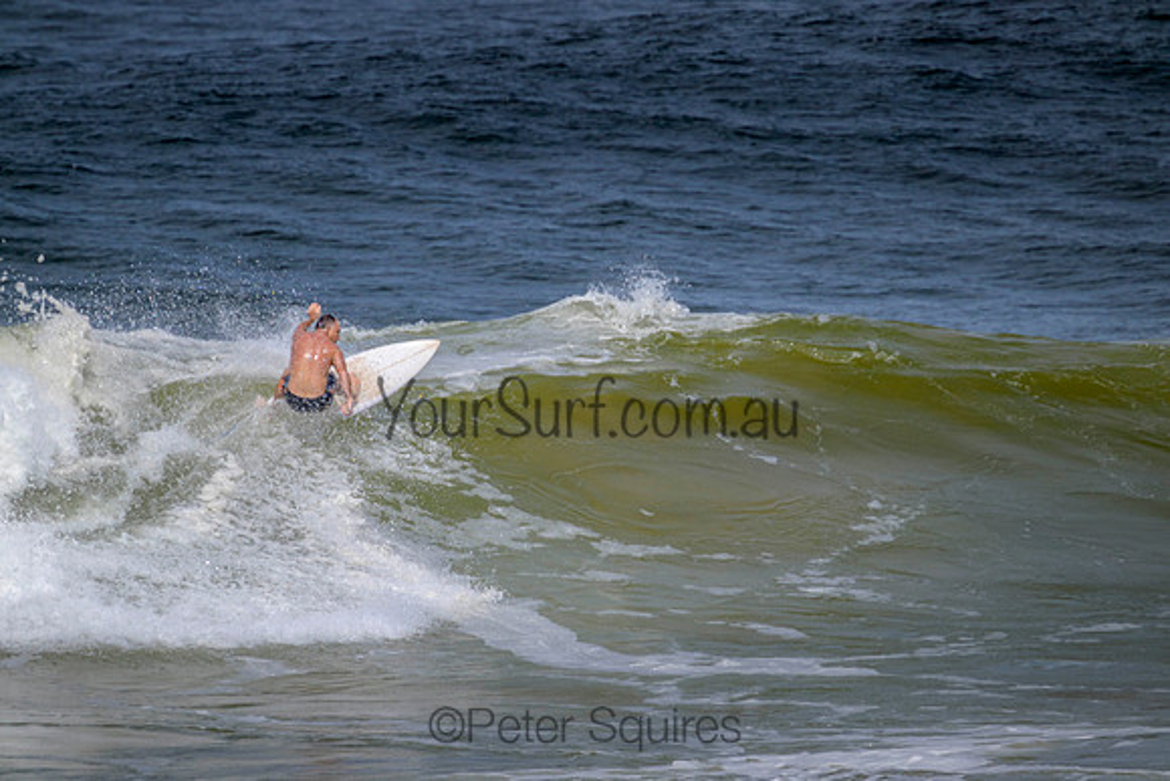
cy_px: 390
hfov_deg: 2.6
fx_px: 26005
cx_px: 585
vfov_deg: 1.7
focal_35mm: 800
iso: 450
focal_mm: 800
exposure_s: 1/2000
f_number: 11
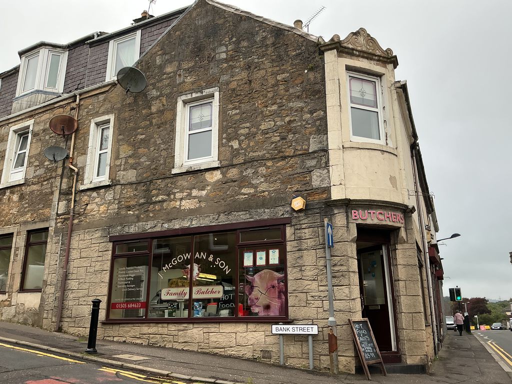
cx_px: 256
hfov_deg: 61.7
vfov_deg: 48.2
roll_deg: +0.5
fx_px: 429
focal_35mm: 29
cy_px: 192
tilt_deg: +18.2
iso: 25
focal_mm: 3
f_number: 1.8
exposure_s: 1/353
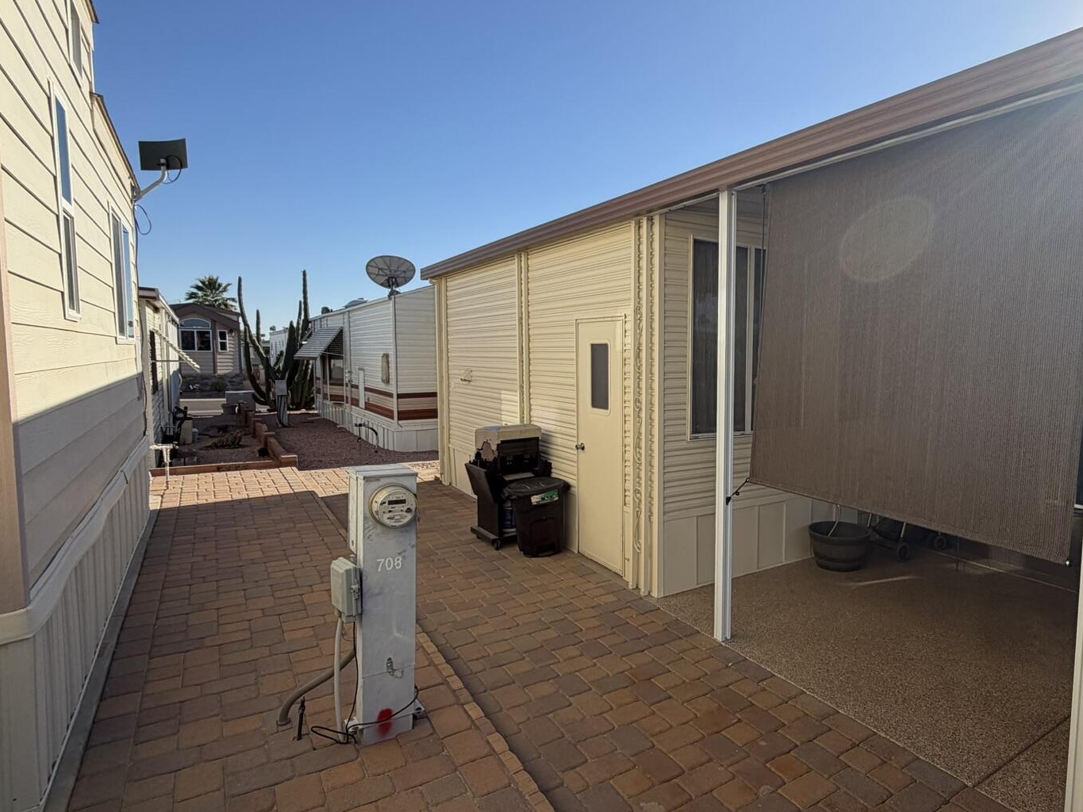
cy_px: 404
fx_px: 657
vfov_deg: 63.5
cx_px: 687
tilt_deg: -6.1
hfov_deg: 77.4
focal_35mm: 21
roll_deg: -2.0
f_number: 2.2
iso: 25
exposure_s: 1/770
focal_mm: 2.22
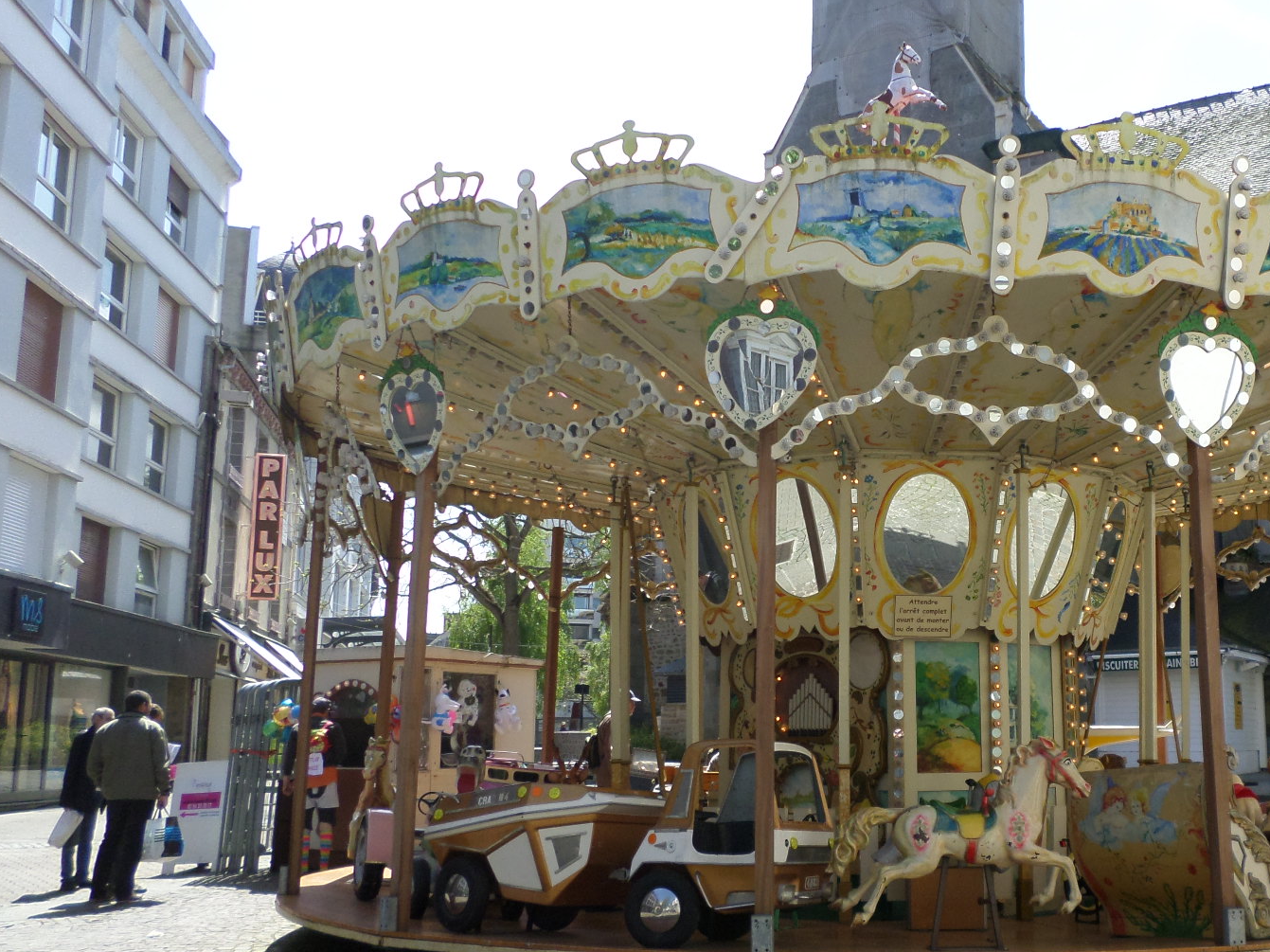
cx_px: 873
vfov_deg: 38.6
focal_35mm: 37
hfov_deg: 49.1
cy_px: 512
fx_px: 1357
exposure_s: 1/750
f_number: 2.5
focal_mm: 4.5
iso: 80
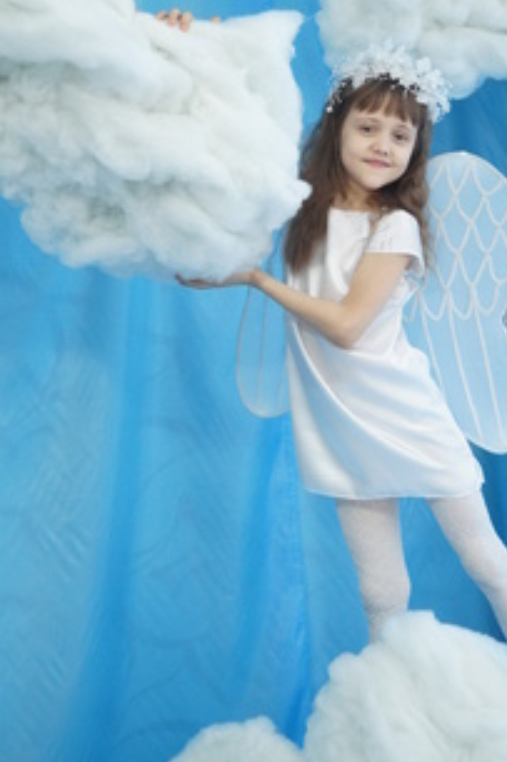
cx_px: 267
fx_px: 1644
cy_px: 326
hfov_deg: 17.5
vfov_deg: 26.1
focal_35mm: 78
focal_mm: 35
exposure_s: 1/50
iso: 1600
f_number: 4.5
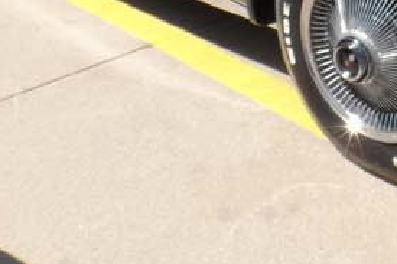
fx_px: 1025
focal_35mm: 93
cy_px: -144
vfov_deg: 13.7
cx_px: 401
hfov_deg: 21.1
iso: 80
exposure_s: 1/350
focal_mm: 4
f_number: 4.5
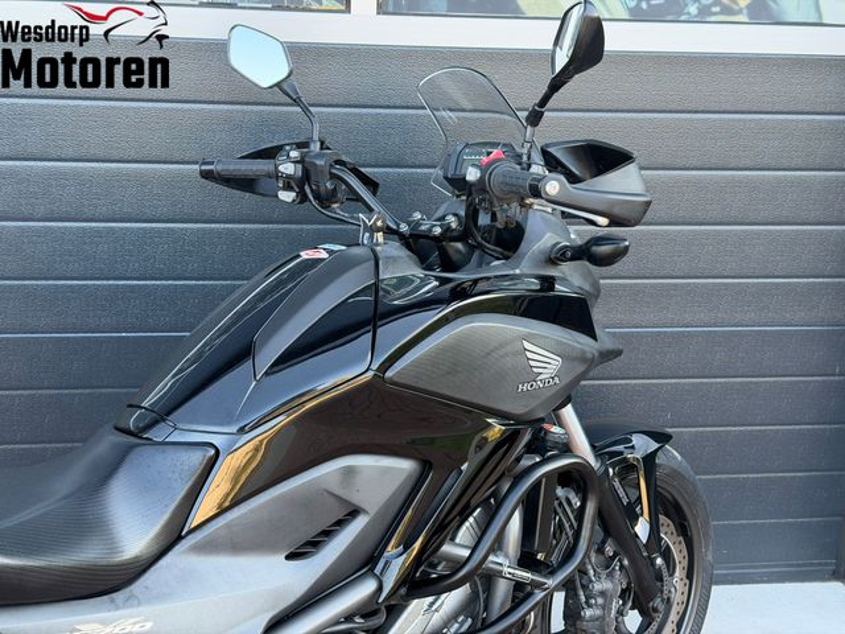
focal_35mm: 48
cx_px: 422
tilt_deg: -16.6
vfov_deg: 30.3
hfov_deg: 39.7
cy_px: 317
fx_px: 1172
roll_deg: -1.5
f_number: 1.78
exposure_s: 1/208
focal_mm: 6.76
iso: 125
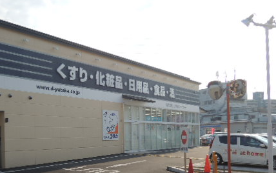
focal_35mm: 38
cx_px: 82
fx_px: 286
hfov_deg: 50.1
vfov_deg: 32.9
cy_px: 132
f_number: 2.8
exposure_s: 1/1250
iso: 100
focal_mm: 4.3
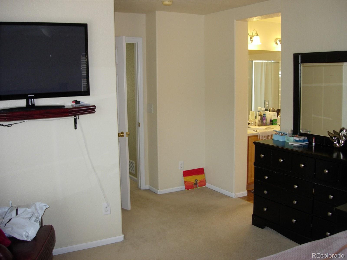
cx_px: 174
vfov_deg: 37.7
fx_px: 381
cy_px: 130
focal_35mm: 38
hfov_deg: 49.0
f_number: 2.8
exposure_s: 1/32
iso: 79
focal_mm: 7.8
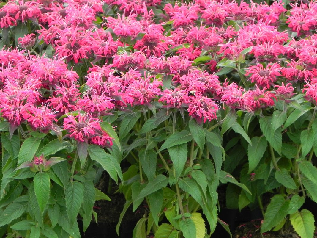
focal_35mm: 212
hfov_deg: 9.3
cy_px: 119
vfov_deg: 7.0
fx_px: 1941
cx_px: 158
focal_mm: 37.7
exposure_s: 1/160
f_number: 5
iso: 160
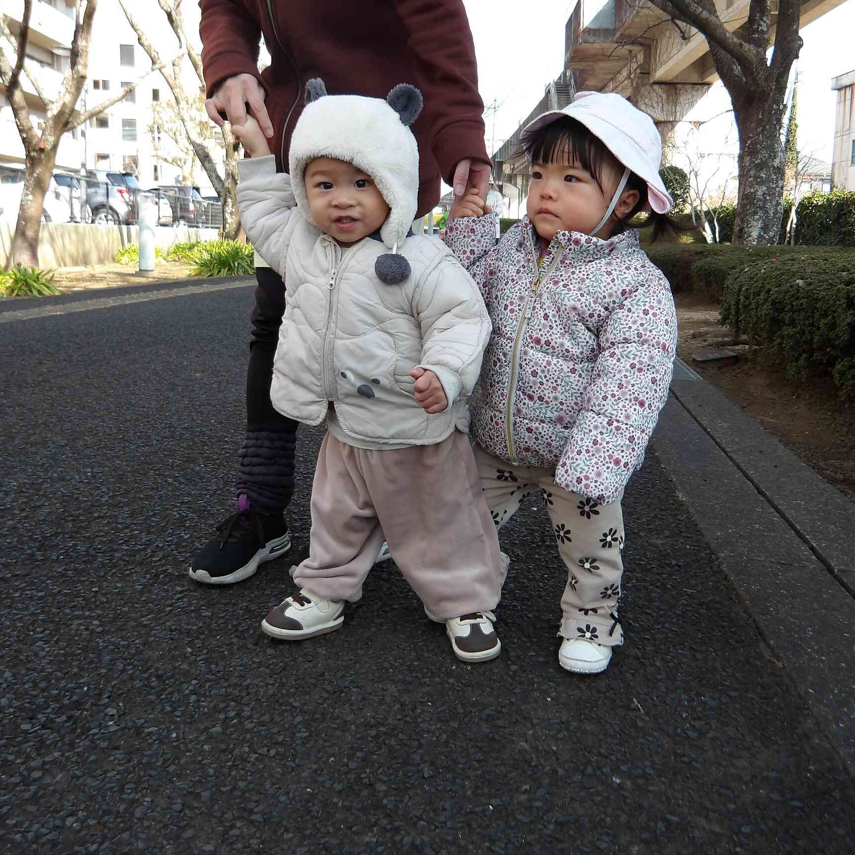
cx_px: 429
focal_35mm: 32
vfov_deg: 50.9
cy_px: 354
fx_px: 894
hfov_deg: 51.1
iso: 100
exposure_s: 1/279
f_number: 3
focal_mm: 4.9
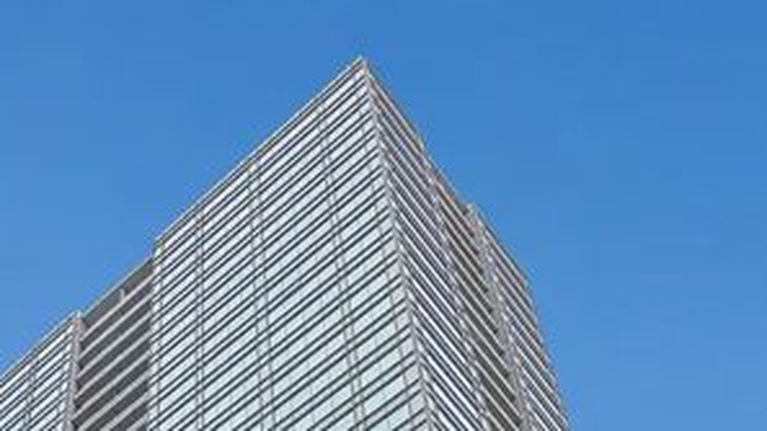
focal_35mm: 65
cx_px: 186
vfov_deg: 14.9
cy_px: 876
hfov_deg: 31.7
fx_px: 1322
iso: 400
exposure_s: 1/500
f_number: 8
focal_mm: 12
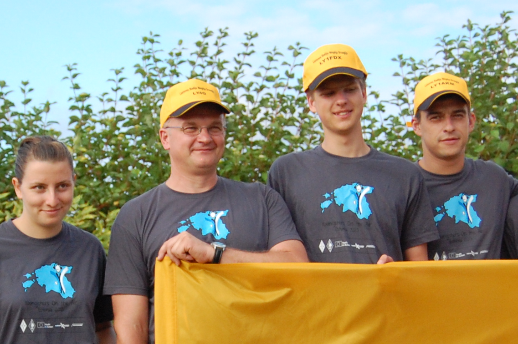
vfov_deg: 10.7
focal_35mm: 127
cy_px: 278
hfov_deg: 16.1
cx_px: 179
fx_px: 1826
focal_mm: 32
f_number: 4.5
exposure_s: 1/2000
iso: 800
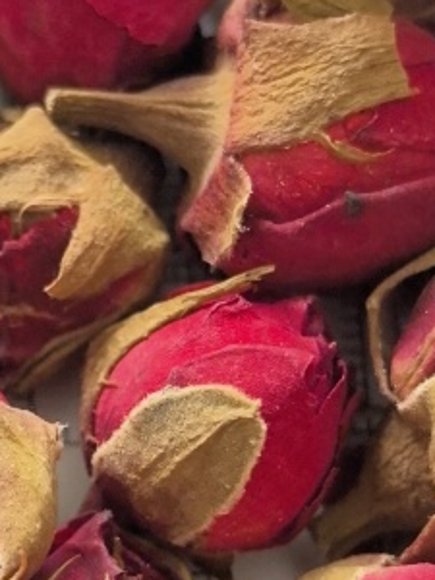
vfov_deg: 20.4
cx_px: 77
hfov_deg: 15.3
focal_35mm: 96
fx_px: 1609
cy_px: 374
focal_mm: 6.98
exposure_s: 1/100
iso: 80
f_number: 2
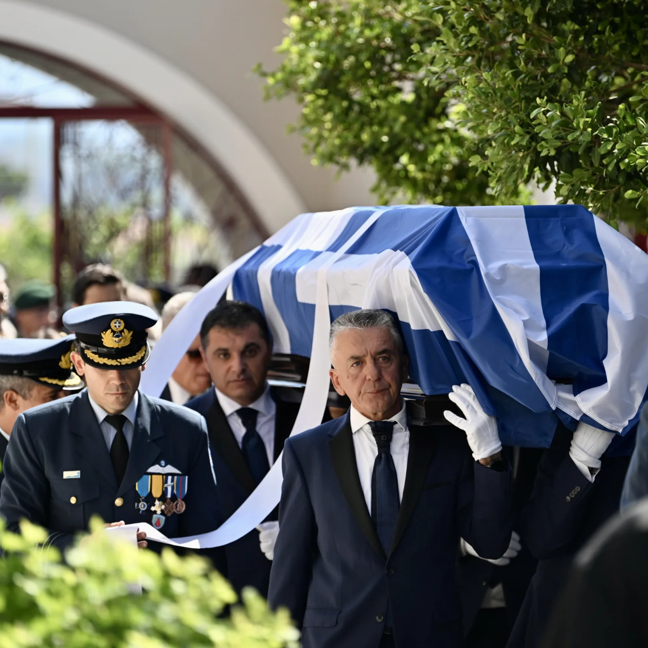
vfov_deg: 7.8
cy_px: 323
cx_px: 391
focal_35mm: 224
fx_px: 4744
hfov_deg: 7.8
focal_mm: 175
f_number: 2.8
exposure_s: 1/1600
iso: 200
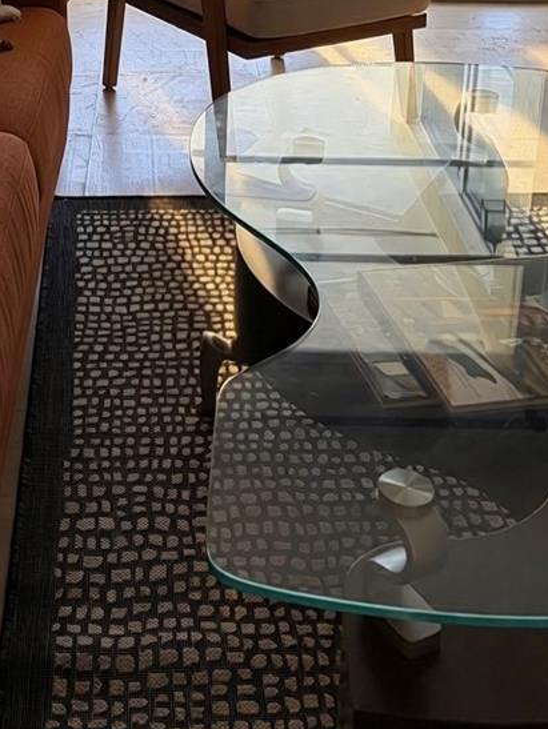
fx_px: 1202
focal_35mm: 57
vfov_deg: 30.8
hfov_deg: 25.4
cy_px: -36
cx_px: 129
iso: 40
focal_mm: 5.96
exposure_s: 1/299
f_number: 1.6
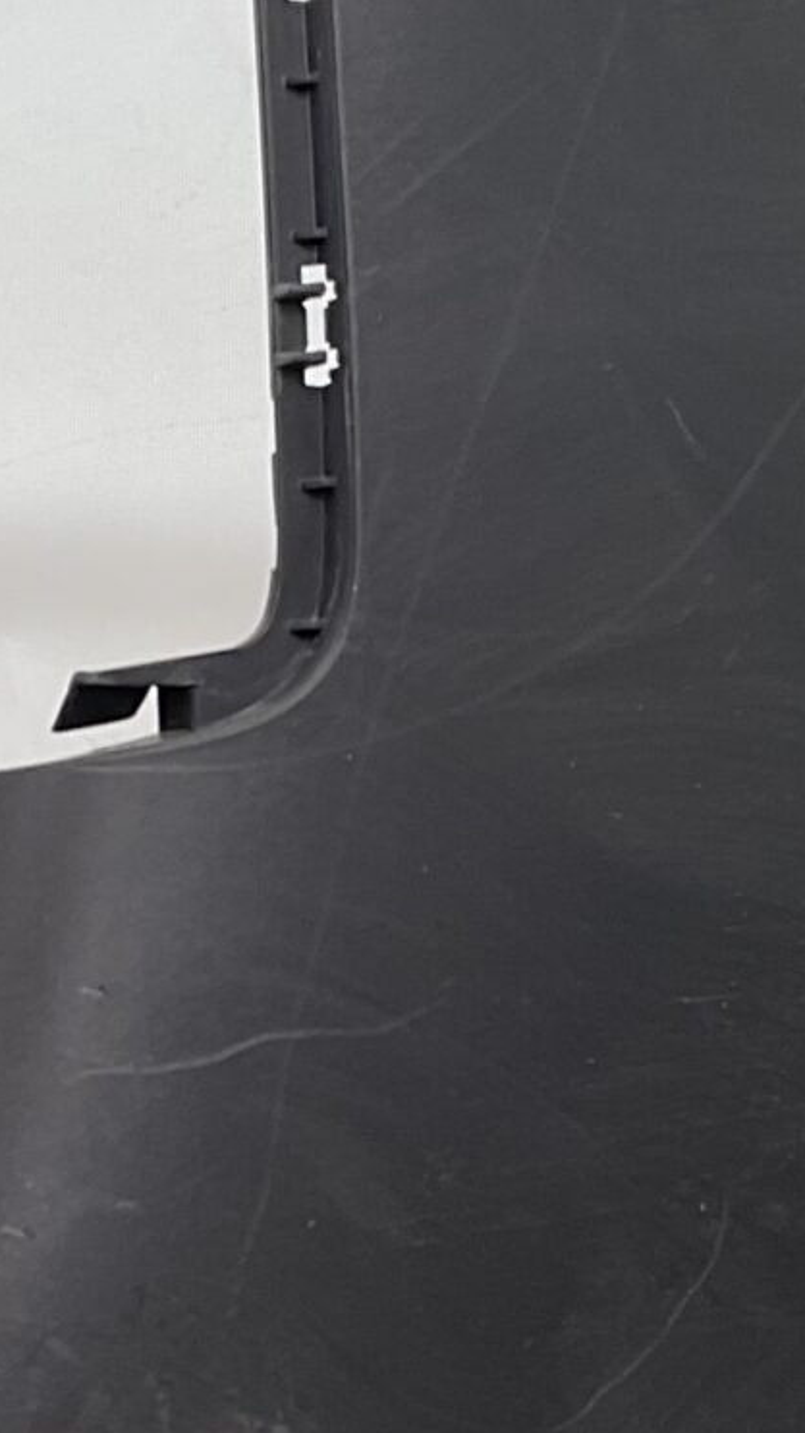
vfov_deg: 19.6
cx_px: 330
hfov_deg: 11.1
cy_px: 726
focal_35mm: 109
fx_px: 4139
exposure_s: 1/100
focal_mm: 3
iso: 16
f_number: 1.8
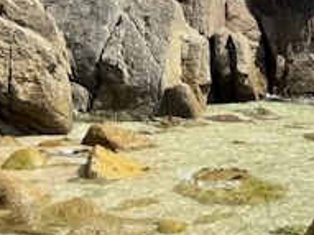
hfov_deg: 17.9
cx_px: 252
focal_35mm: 109
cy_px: -250
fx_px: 988
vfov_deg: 12.0
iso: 50
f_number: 1.6
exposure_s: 1/2967
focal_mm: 5.1
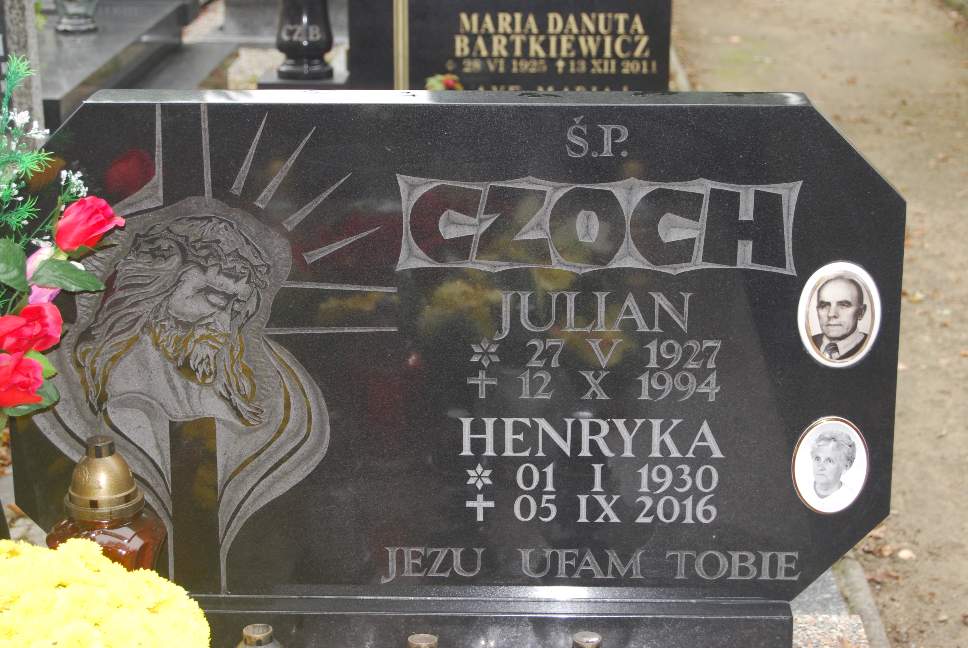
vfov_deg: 18.2
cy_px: 324
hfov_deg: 27.0
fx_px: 2019
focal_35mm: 75
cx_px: 484
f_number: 5.6
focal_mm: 50
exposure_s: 1/60
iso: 360
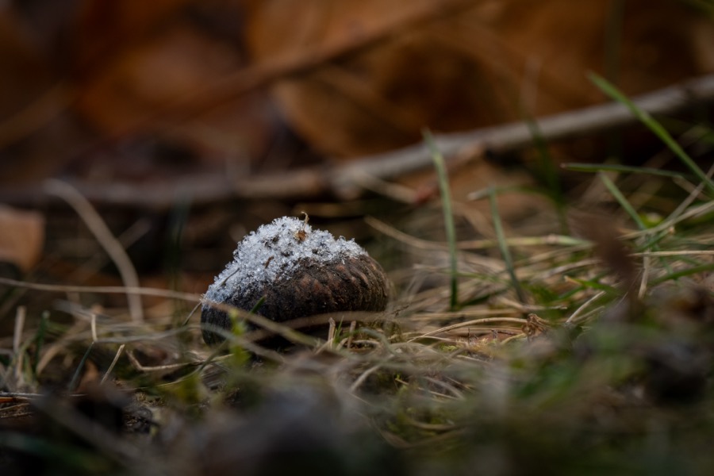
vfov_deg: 13.0
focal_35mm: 105
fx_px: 2082
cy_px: 238
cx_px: 357
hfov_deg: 19.5
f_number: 11
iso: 500
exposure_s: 1/125
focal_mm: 105
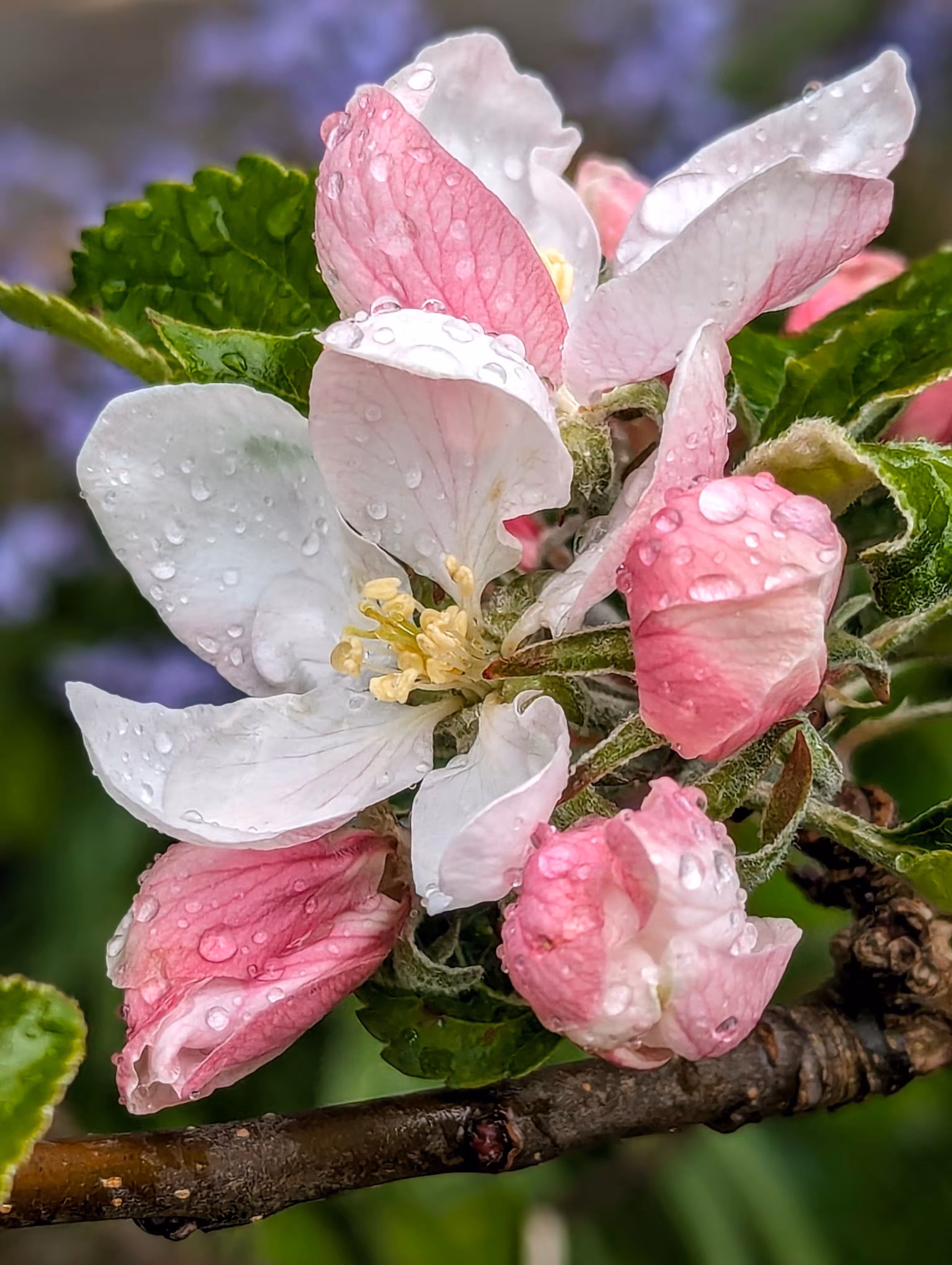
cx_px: 476
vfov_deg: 71.5
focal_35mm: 24
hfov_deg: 56.9
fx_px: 878
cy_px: 632
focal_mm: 6.81
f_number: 1.9
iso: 44
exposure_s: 1/640
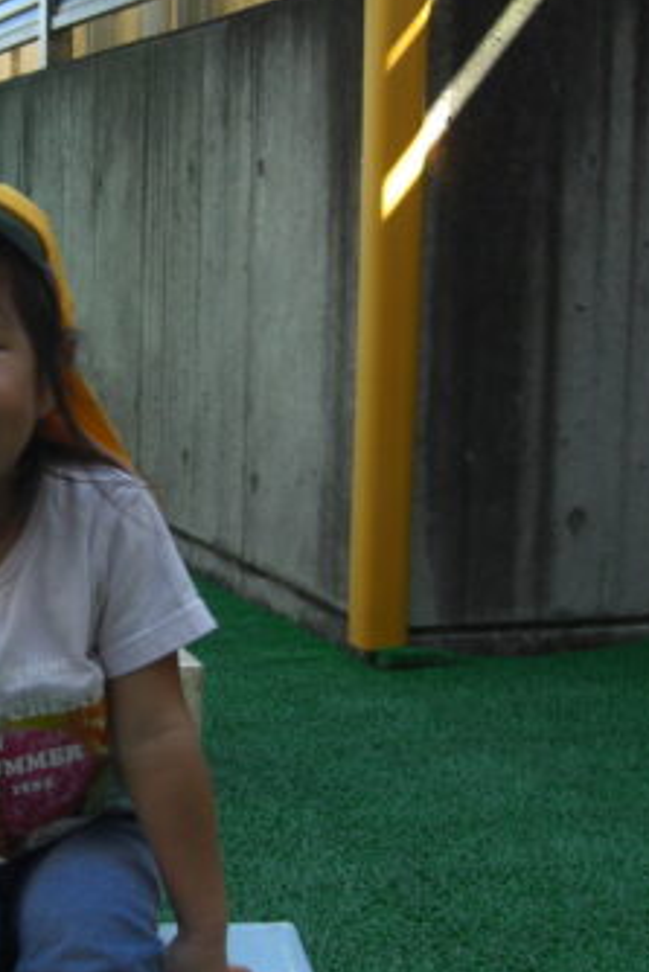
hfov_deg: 18.6
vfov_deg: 28.4
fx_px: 1918
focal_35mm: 71
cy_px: 515
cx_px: -20
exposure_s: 1/200
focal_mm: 7.9
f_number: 2.8
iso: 80
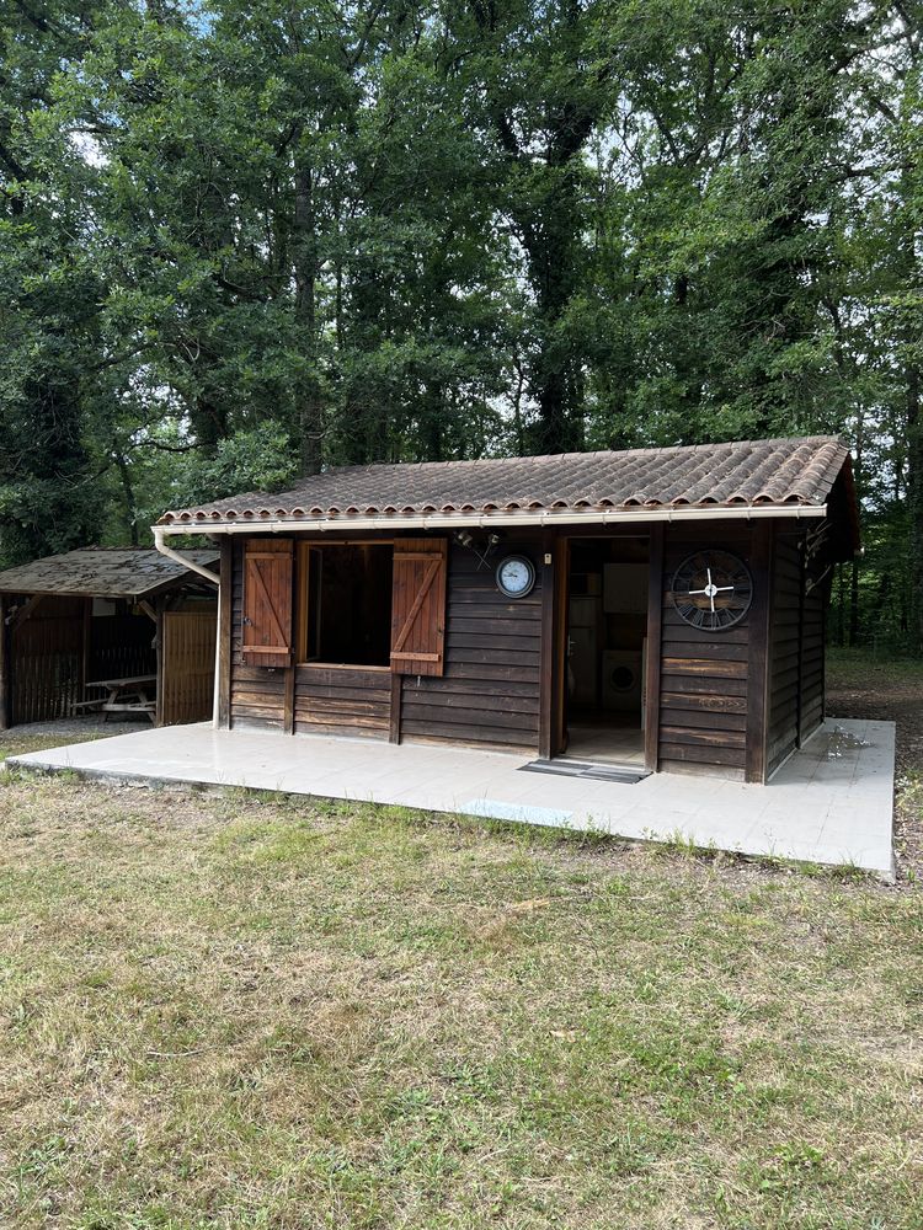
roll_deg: -0.5
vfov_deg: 67.3
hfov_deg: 53.1
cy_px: 615
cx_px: 462
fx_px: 924
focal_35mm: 26
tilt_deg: +0.8
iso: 50
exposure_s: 1/558
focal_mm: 5.7
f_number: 1.5
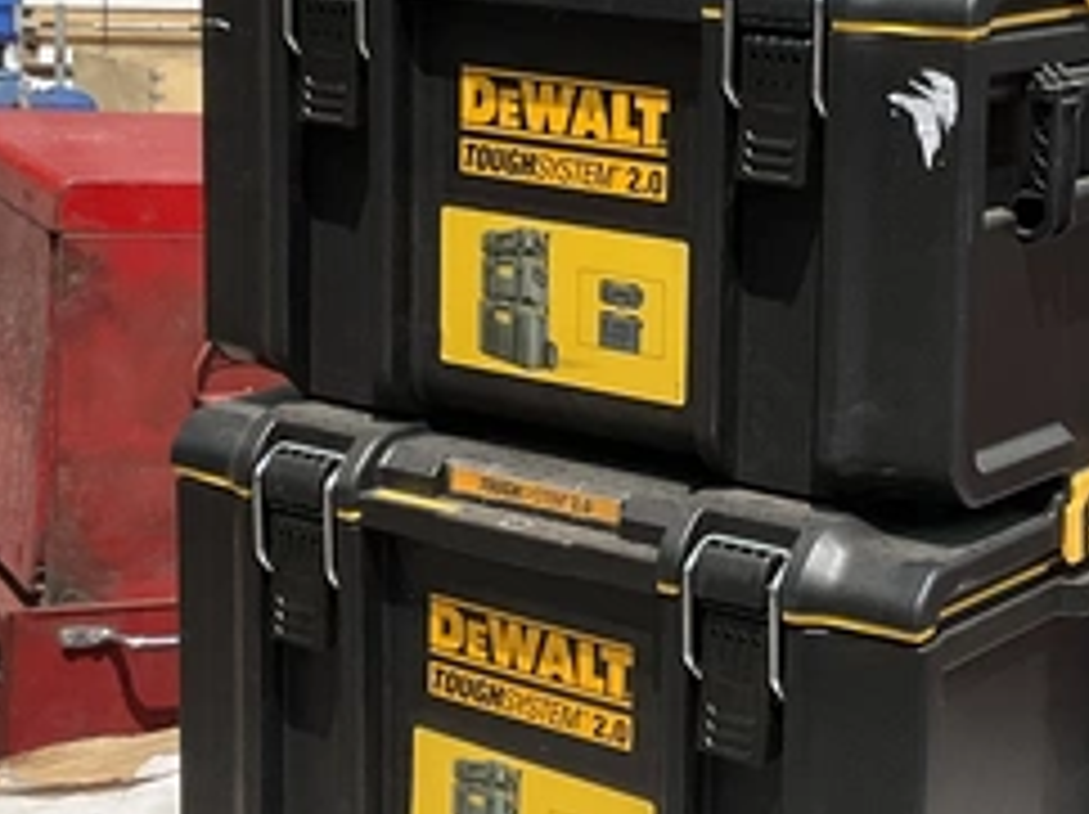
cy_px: 281
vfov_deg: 16.4
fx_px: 2829
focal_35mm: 90
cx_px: 878
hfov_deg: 21.5
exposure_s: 1/2141
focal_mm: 3
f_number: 1.8
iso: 25
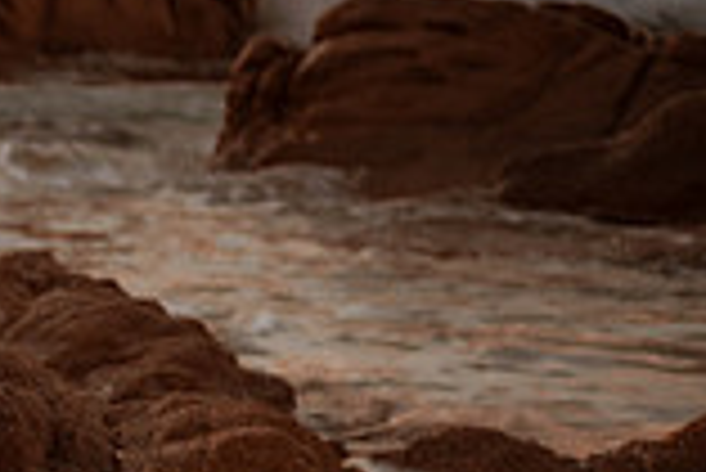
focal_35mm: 129
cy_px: 364
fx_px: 2532
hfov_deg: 14.1
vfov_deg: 10.6
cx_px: -567
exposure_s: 1/800
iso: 50
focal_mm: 35
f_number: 1.8
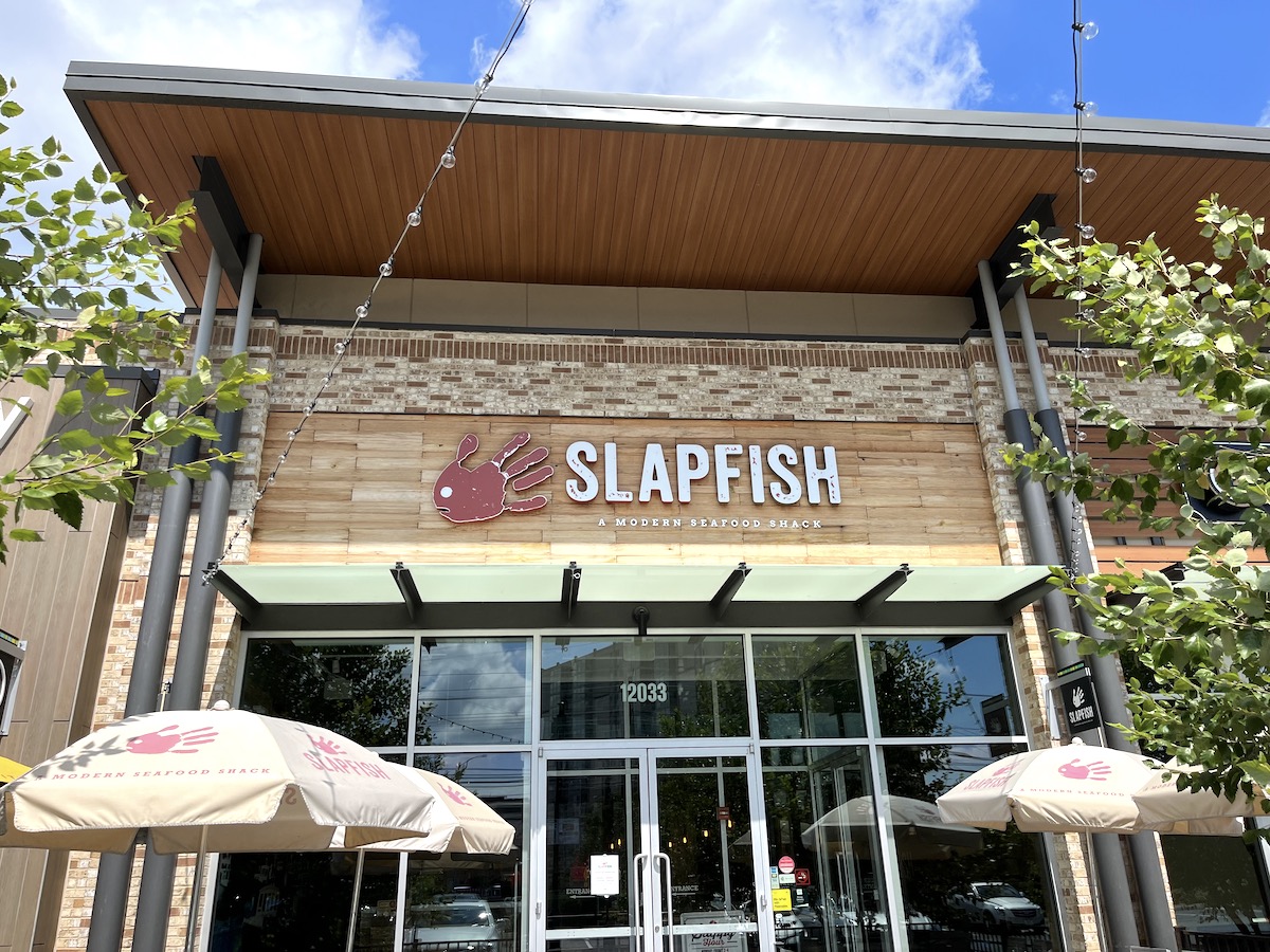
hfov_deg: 67.3
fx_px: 954
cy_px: 476
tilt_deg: +23.4
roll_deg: +1.9
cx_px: 635
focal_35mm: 26
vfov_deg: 53.1
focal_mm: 5.1
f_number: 1.6
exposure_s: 1/3049
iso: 50
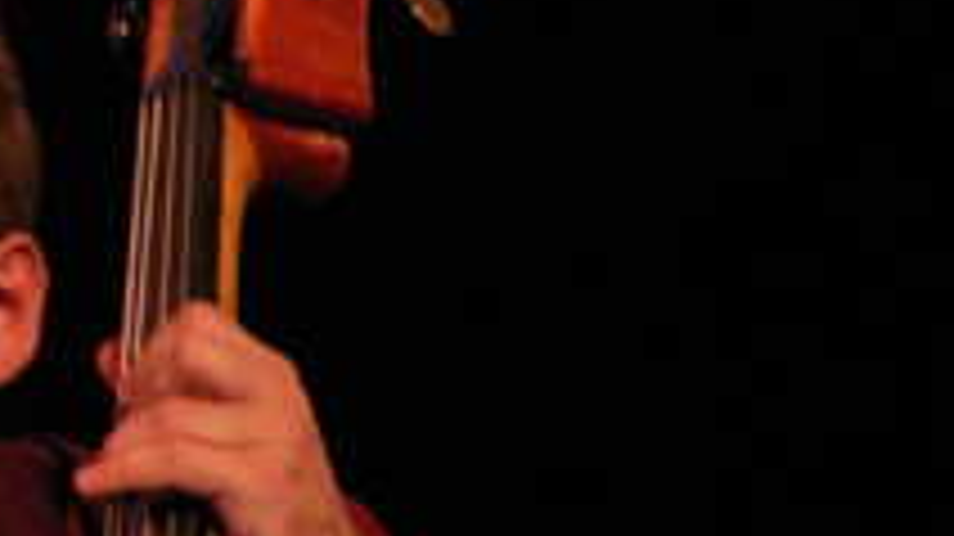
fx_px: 32692
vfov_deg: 0.9
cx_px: -166
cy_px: 293
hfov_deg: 1.7
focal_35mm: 1293
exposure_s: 1/30
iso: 160
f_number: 4.5
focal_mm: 69.45
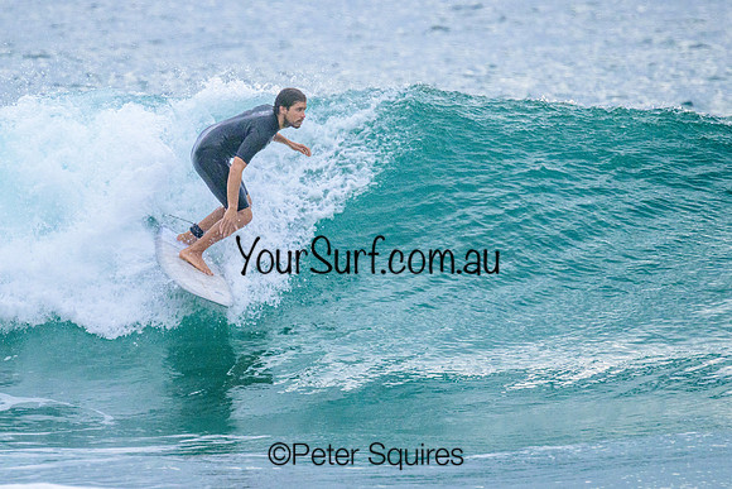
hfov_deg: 2.3
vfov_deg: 1.5
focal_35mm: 908
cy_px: 237
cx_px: 279
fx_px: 18467
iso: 2000
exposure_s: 1/2000
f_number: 11
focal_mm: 660
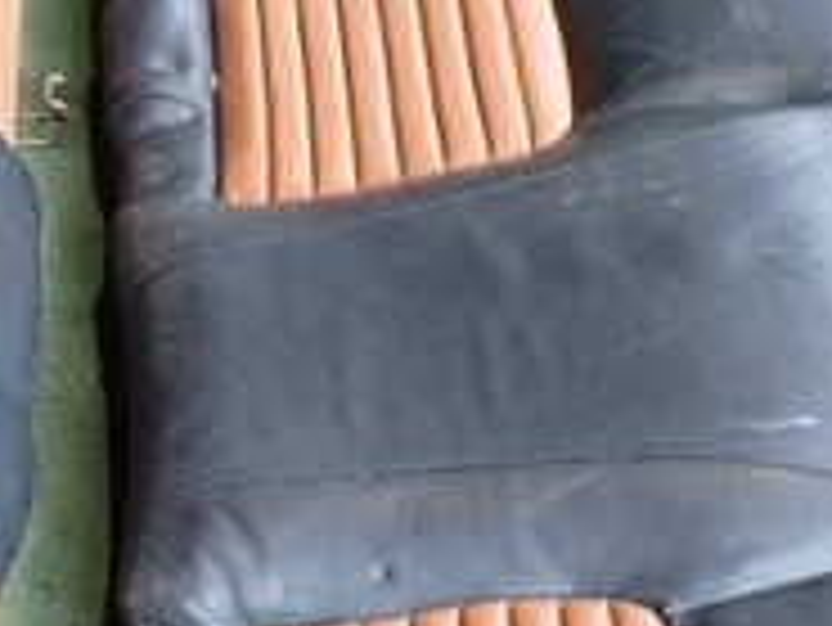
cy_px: 793
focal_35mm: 81
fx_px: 1948
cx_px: -22
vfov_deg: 17.2
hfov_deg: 23.0
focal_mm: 4.5
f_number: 2
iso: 200
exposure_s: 1/40
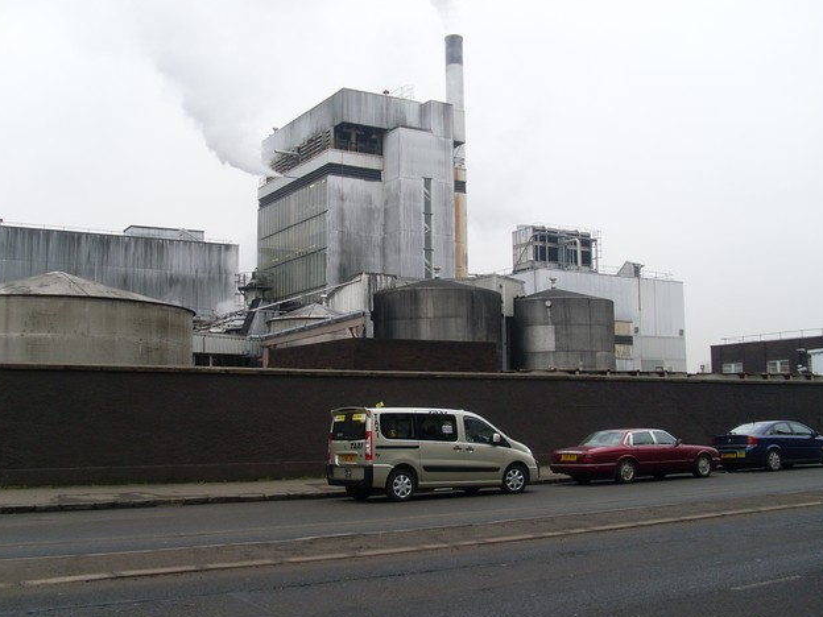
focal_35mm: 39
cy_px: 307
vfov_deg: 36.8
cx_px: 408
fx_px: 927
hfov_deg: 47.9
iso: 80
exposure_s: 1/125
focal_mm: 6.3
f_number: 3
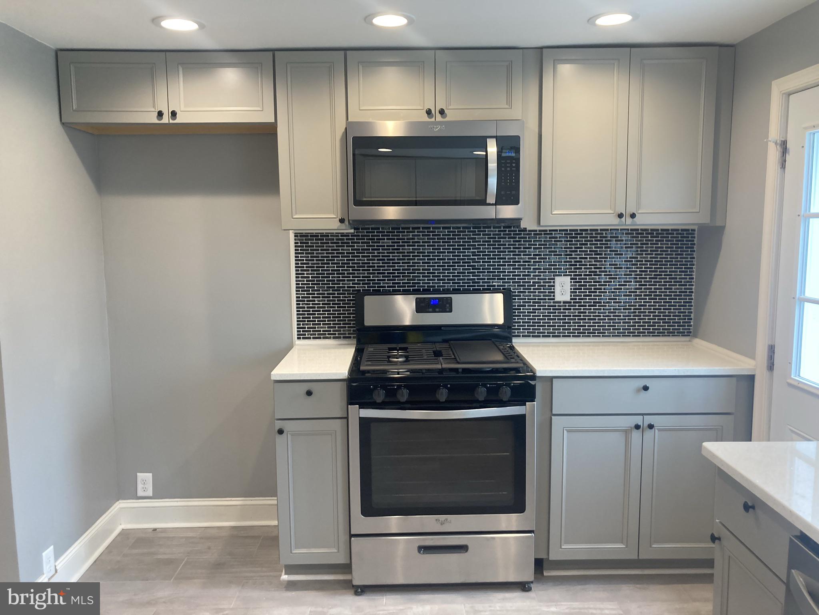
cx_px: 410
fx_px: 662
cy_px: 308
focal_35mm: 28
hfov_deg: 63.4
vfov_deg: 49.7
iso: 125
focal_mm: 3.99
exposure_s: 1/60
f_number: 1.8
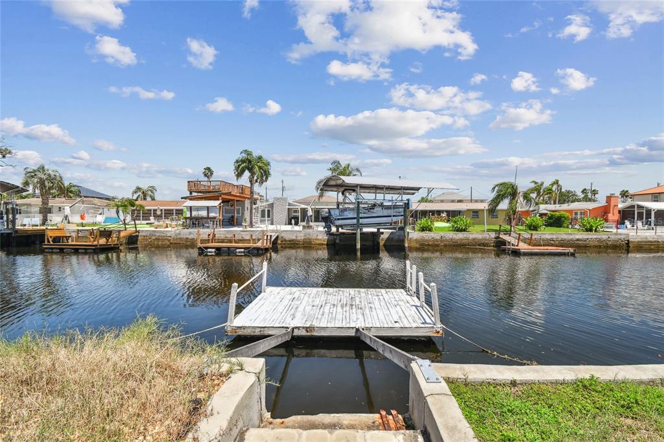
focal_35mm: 15
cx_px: 332
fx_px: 277
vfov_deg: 77.3
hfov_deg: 100.4
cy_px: 221
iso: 100
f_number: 7.1
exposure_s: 1/160
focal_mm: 10
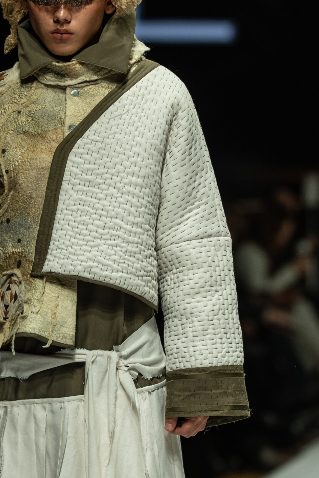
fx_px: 4809
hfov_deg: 3.8
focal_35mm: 362
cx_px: 163
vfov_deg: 5.7
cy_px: 170
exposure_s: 1/250
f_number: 3.5
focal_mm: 178.4
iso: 200
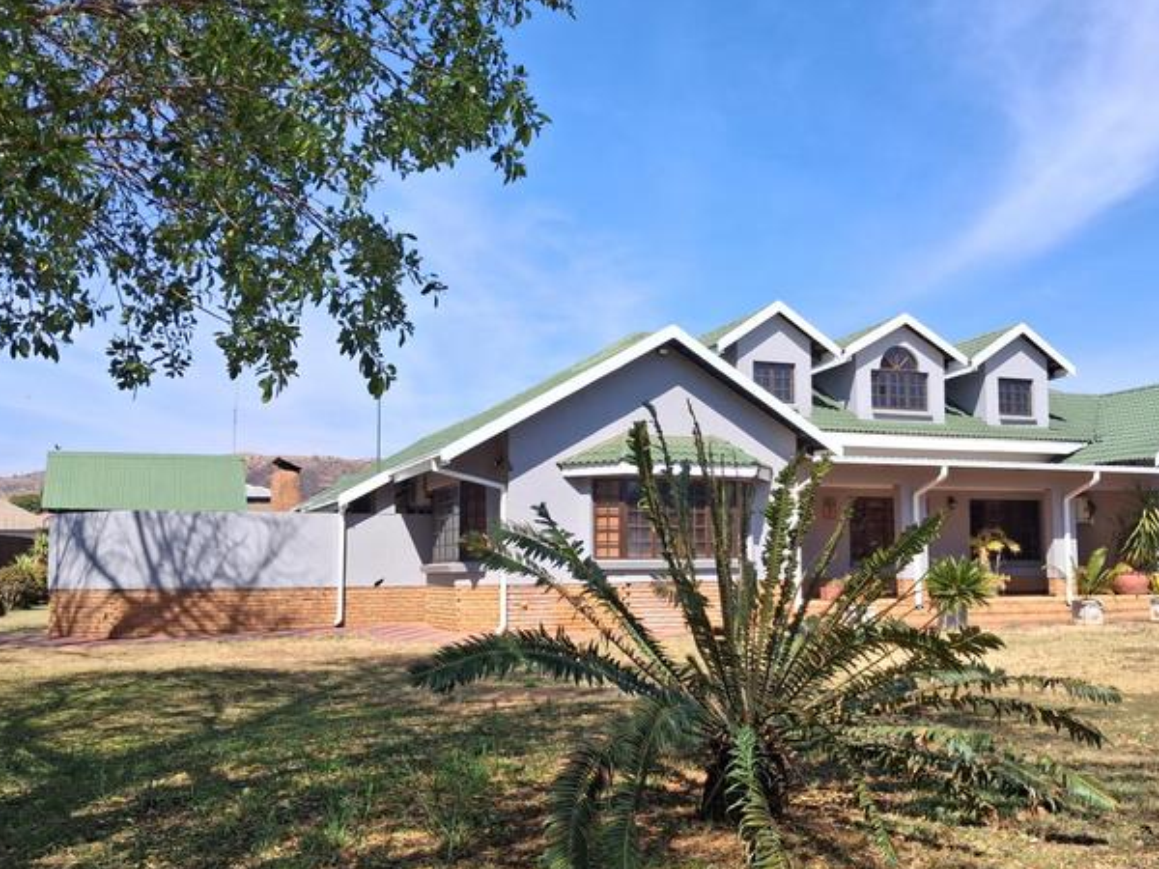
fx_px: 1205
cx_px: 742
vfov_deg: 39.6
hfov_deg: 50.7
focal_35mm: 36
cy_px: 479
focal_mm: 4
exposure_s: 1/455
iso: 20
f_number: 1.8
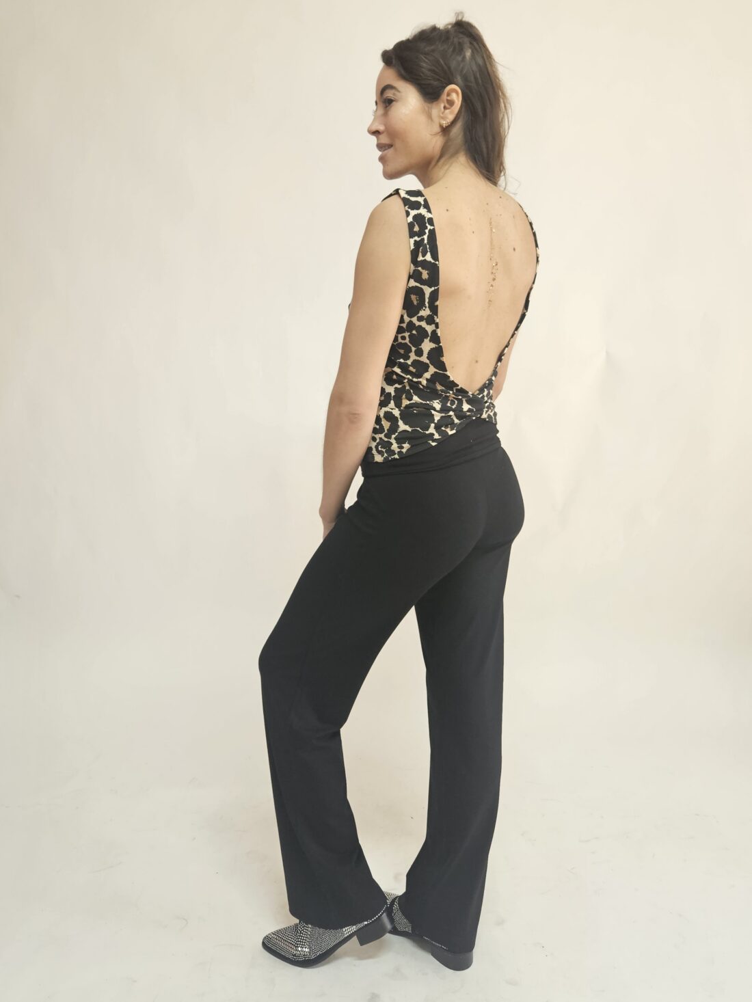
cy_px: 501
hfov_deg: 58.9
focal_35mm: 23
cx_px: 376
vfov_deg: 73.9
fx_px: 666
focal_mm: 5.4
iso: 160
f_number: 1.8
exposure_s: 1/101
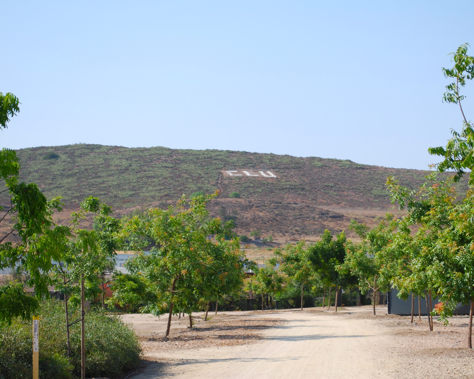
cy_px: 191
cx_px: 269
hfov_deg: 20.5
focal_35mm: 94
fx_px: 1313
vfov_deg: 16.4
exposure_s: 1/200
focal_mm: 55
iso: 100
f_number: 7.1
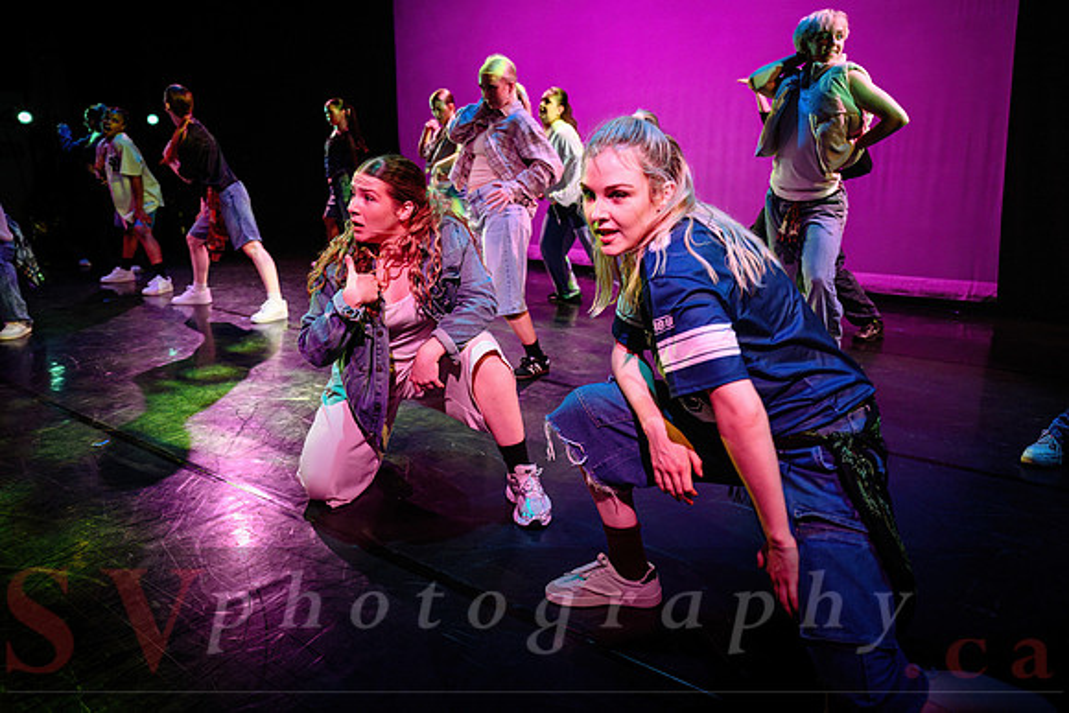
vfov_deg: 48.8
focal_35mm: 26
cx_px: 534
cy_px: 321
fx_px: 784
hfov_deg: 68.5
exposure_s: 1/300
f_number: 2.8
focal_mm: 24
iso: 2000
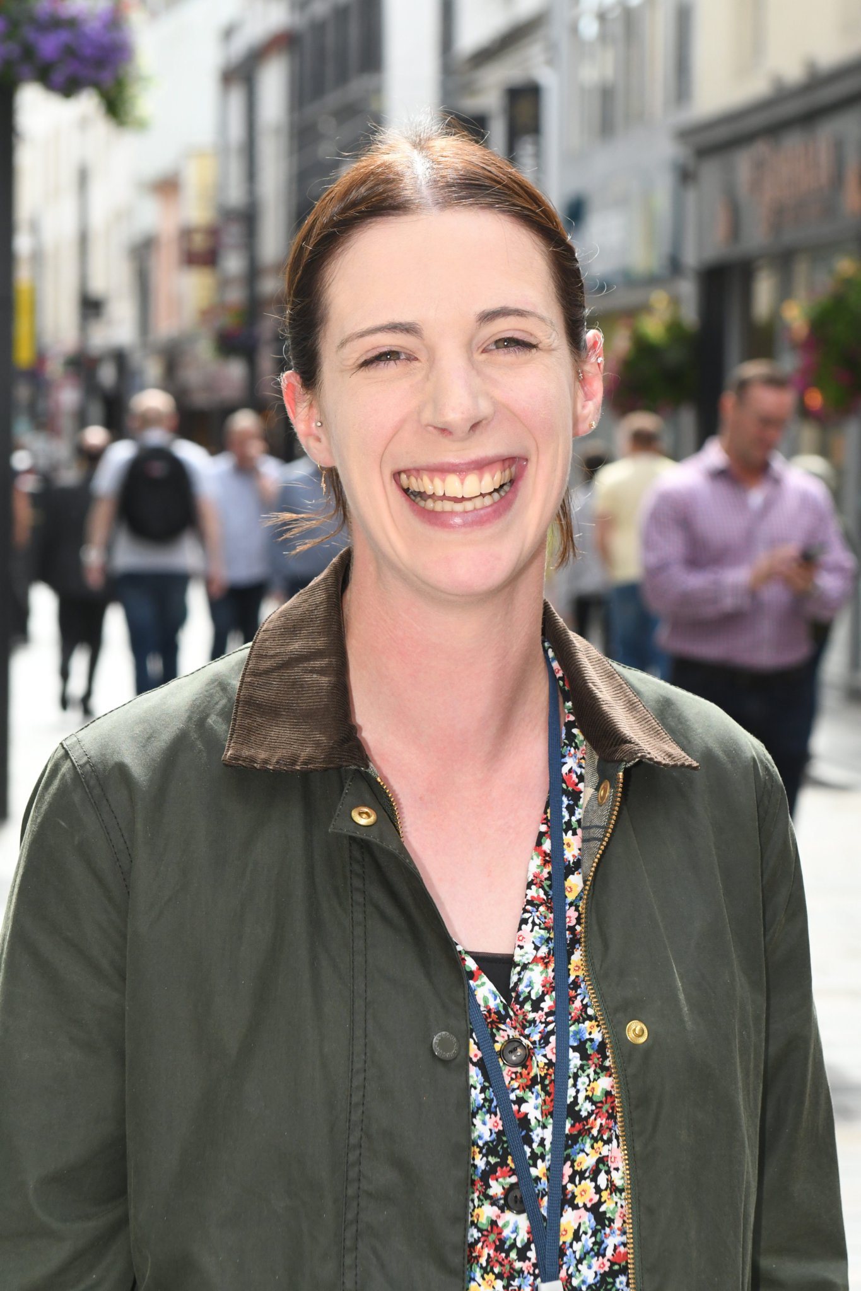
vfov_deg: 19.5
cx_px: 430
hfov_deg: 13.0
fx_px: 3767
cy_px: 646
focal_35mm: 105
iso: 1000
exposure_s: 1/640
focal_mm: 70
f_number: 5.6
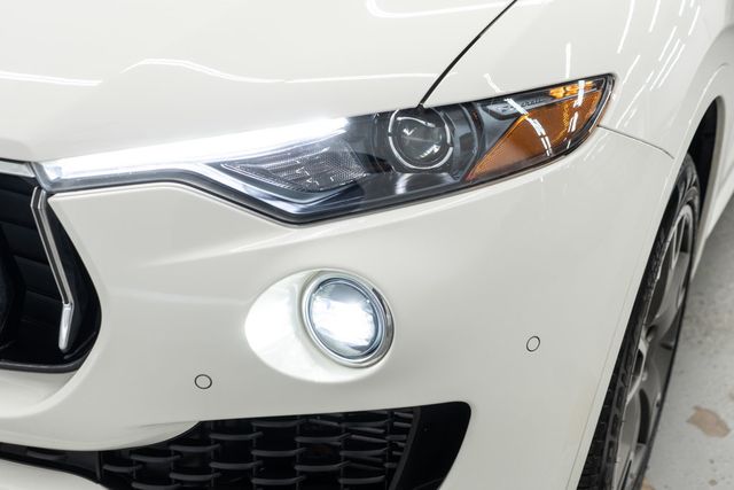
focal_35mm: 42
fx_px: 856
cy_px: 245
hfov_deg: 46.4
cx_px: 367
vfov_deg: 31.9
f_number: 3.2
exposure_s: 1/50
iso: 200
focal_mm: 28
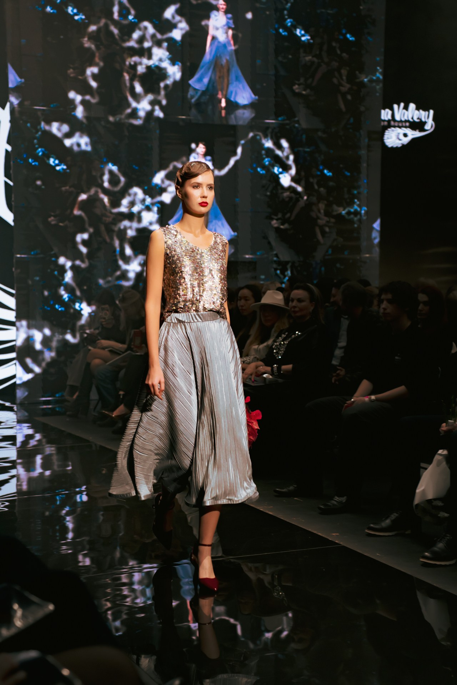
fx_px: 1238
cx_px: 228
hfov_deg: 20.9
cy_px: 342
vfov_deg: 31.0
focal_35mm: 65
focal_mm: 65
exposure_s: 1/200
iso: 1600
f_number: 3.5
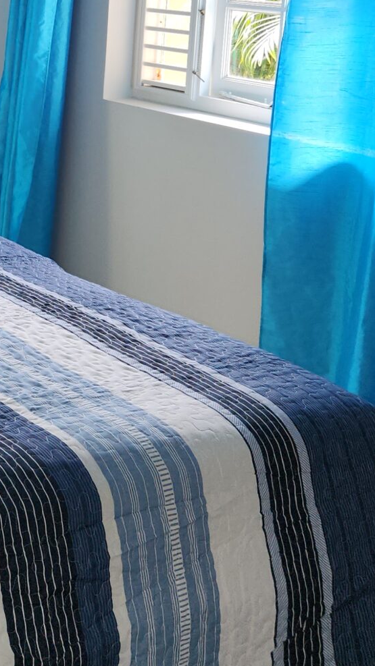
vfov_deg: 31.6
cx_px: -149
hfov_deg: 17.1
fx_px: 1149
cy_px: 147
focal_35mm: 65
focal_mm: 5.4
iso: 50
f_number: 1.8
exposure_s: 1/50
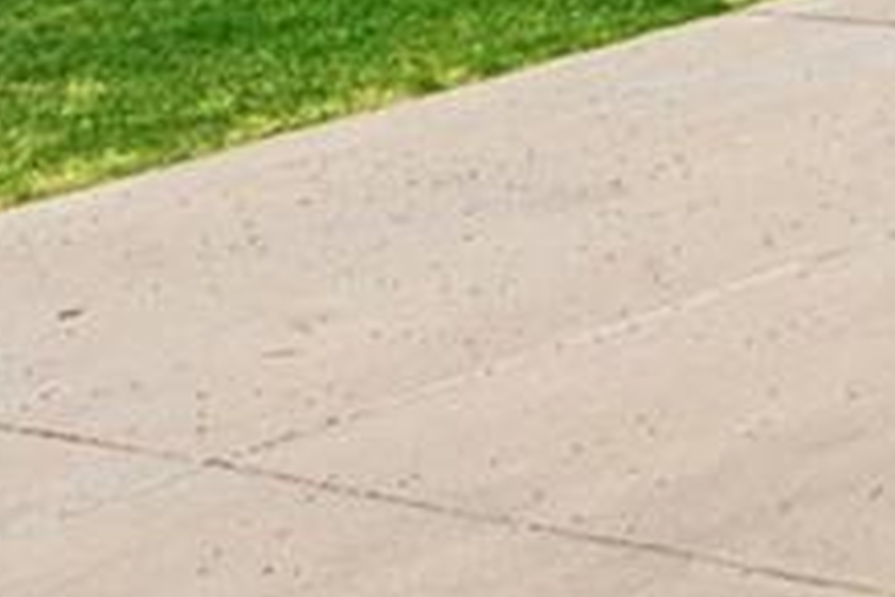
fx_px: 3546
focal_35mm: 143
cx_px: 2092
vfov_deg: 8.6
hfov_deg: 11.9
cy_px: -945
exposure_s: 1/500
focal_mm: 13
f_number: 8
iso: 100
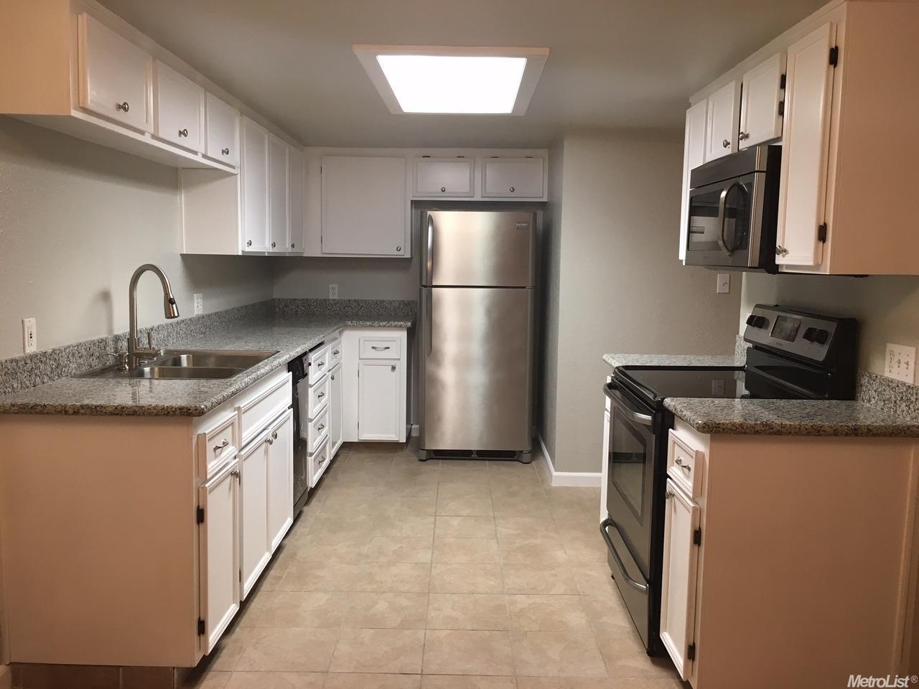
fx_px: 770
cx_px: 460
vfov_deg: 48.2
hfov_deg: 61.7
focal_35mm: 29
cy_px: 344
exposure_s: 1/30
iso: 64
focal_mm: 4.15
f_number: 2.2
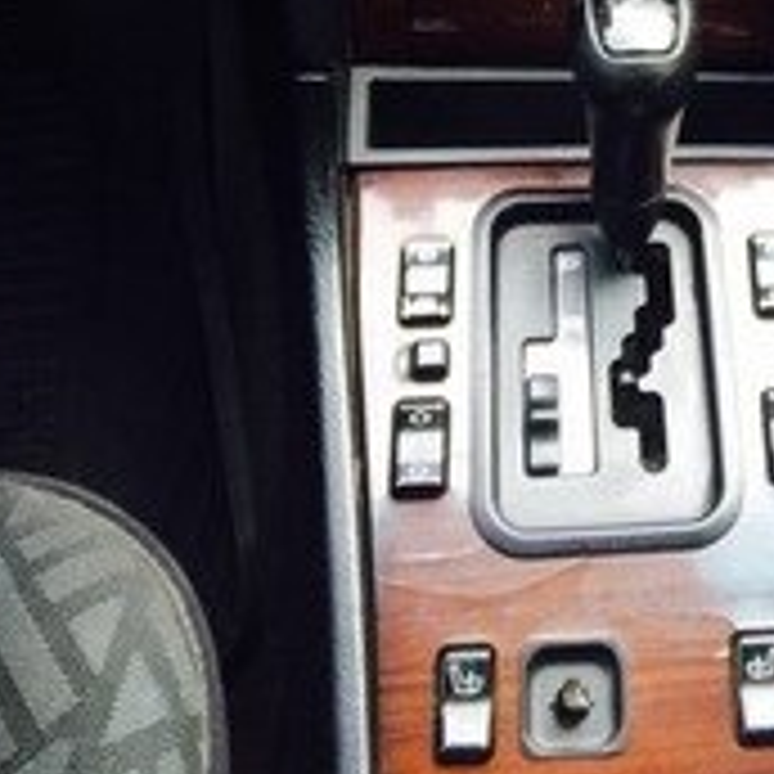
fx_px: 1872
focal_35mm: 74
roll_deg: -7.3
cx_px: 783
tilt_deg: -40.2
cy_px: -292
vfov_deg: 20.8
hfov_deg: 22.4
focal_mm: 4.15
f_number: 2.2
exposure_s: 1/33
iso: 32
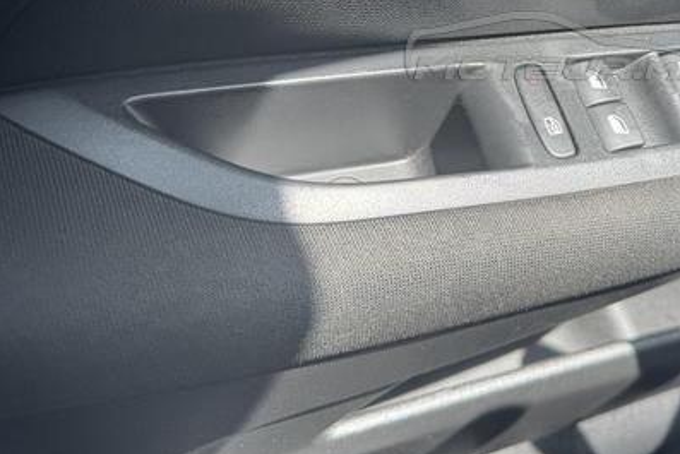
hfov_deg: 44.8
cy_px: 45
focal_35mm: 41
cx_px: 555
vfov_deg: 31.2
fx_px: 775
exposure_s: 1/231
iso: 64
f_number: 1.78
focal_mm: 6.76
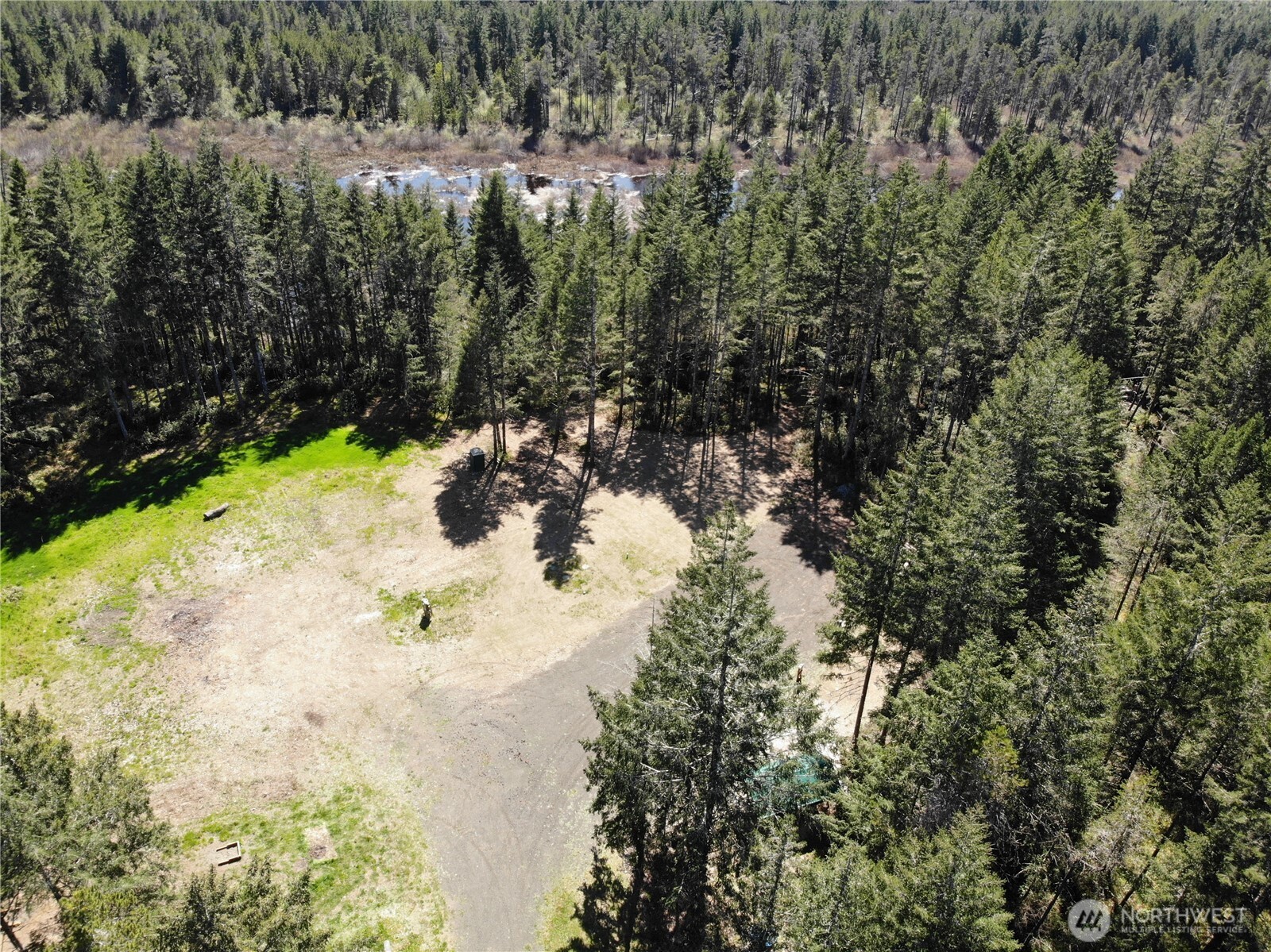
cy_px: 476
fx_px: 881
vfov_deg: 56.8
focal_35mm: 24
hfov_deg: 71.6
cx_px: 636
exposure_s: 1/281
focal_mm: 4.5
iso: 100
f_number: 2.8
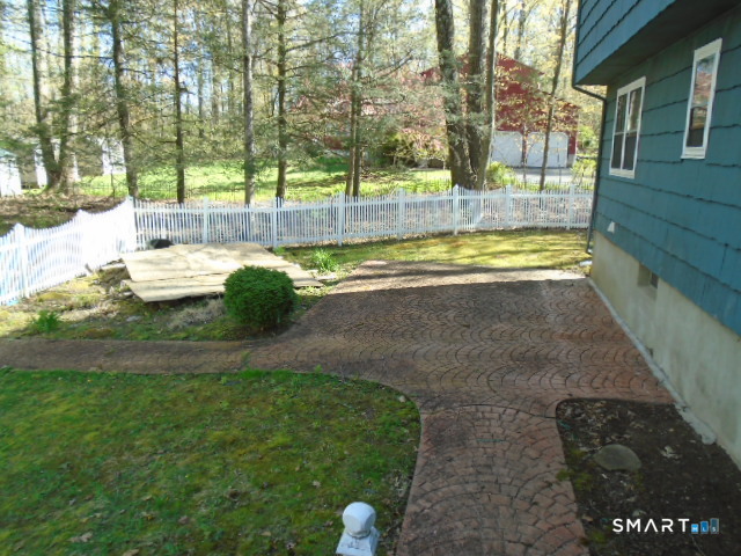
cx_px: 370
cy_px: 278
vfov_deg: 53.1
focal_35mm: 26
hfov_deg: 67.3
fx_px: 557
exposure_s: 1/100
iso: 100
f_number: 3.2
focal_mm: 4.6
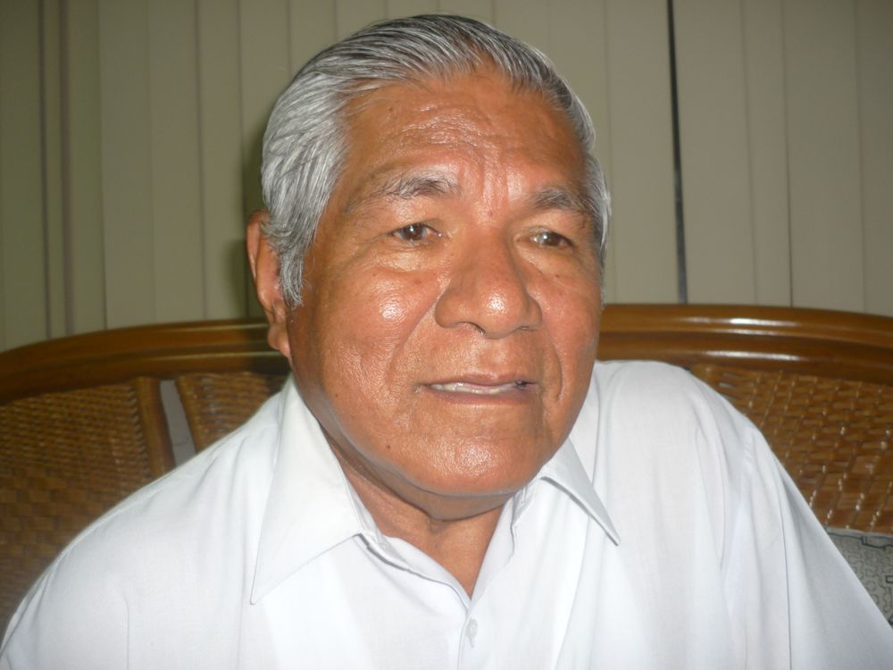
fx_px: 851
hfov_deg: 55.4
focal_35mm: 33
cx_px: 446
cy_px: 335
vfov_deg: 42.9
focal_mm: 5.5
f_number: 2.8
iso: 100
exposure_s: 1/30
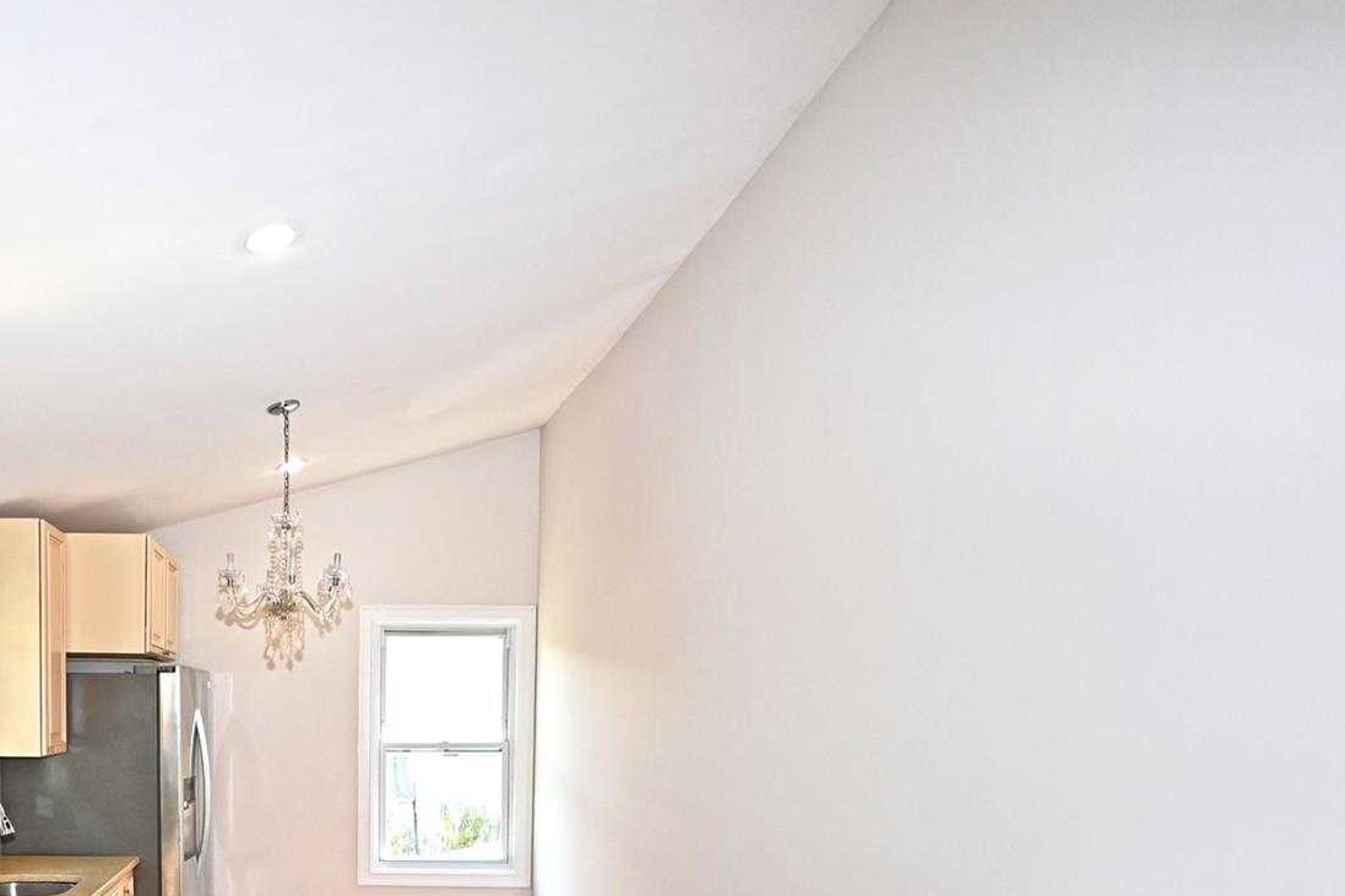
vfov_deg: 43.2
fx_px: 1046
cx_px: 293
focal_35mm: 28
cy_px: 773
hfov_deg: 60.8
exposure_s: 1/80
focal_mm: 10
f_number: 4.5
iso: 200
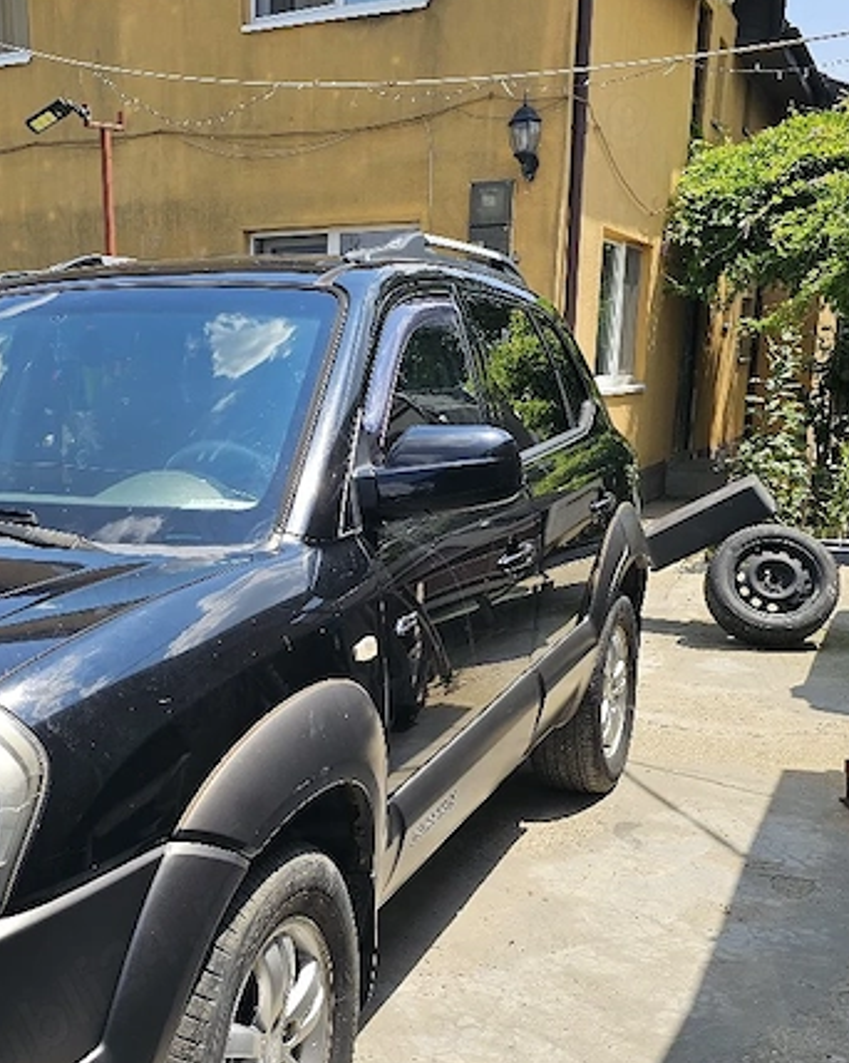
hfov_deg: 34.8
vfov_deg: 43.5
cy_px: 658
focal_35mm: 42
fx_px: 1320
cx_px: 201
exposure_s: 1/588
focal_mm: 6.3
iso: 10
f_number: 1.7
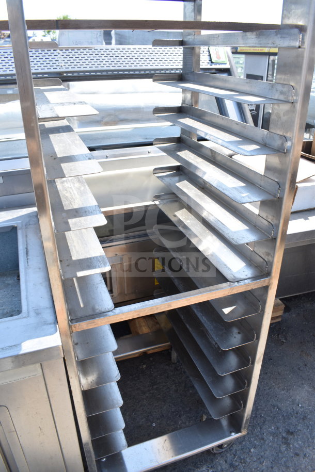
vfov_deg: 67.4
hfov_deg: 47.9
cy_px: 236
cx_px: 158
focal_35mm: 27
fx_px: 354
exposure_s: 1/200
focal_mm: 18
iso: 200
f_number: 7.1
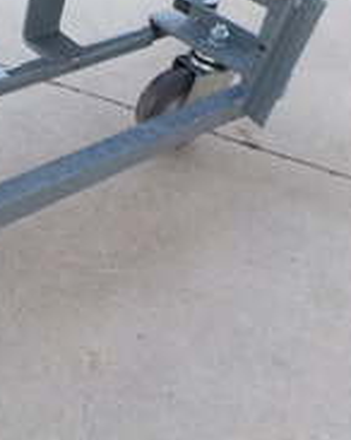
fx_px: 832
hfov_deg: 23.4
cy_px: 188
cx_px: 60
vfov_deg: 29.6
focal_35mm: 64
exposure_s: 1/30
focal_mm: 4.1
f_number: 3.3
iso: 180
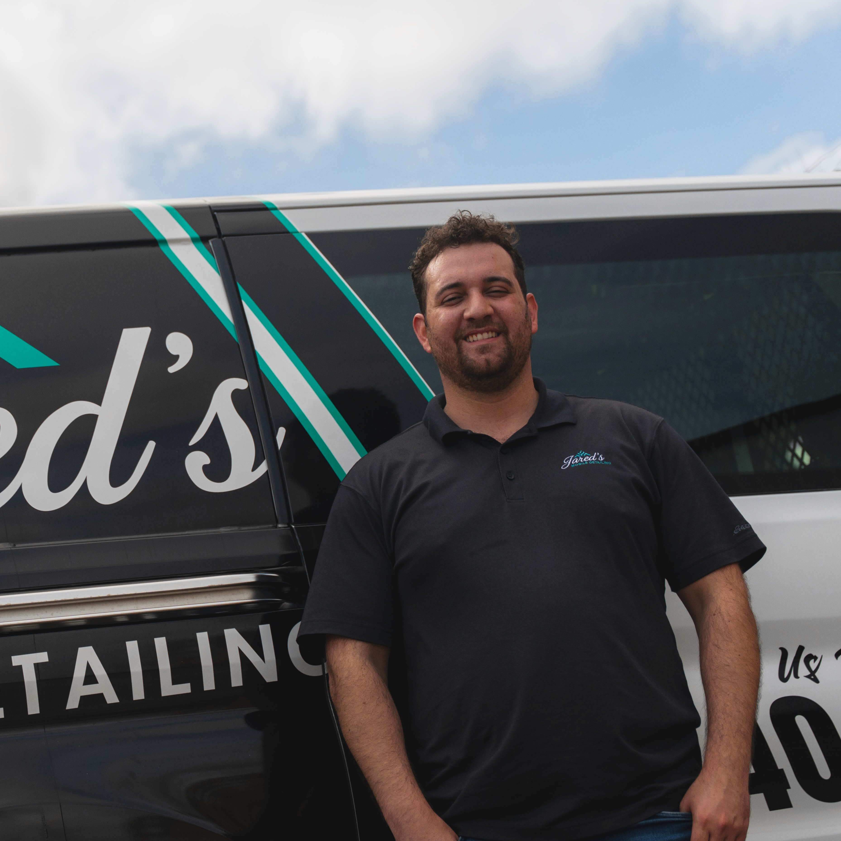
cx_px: 163
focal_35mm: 70
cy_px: 517
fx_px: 1936
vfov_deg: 24.4
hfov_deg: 24.1
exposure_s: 1/320
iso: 640
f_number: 2.8
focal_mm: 43.9
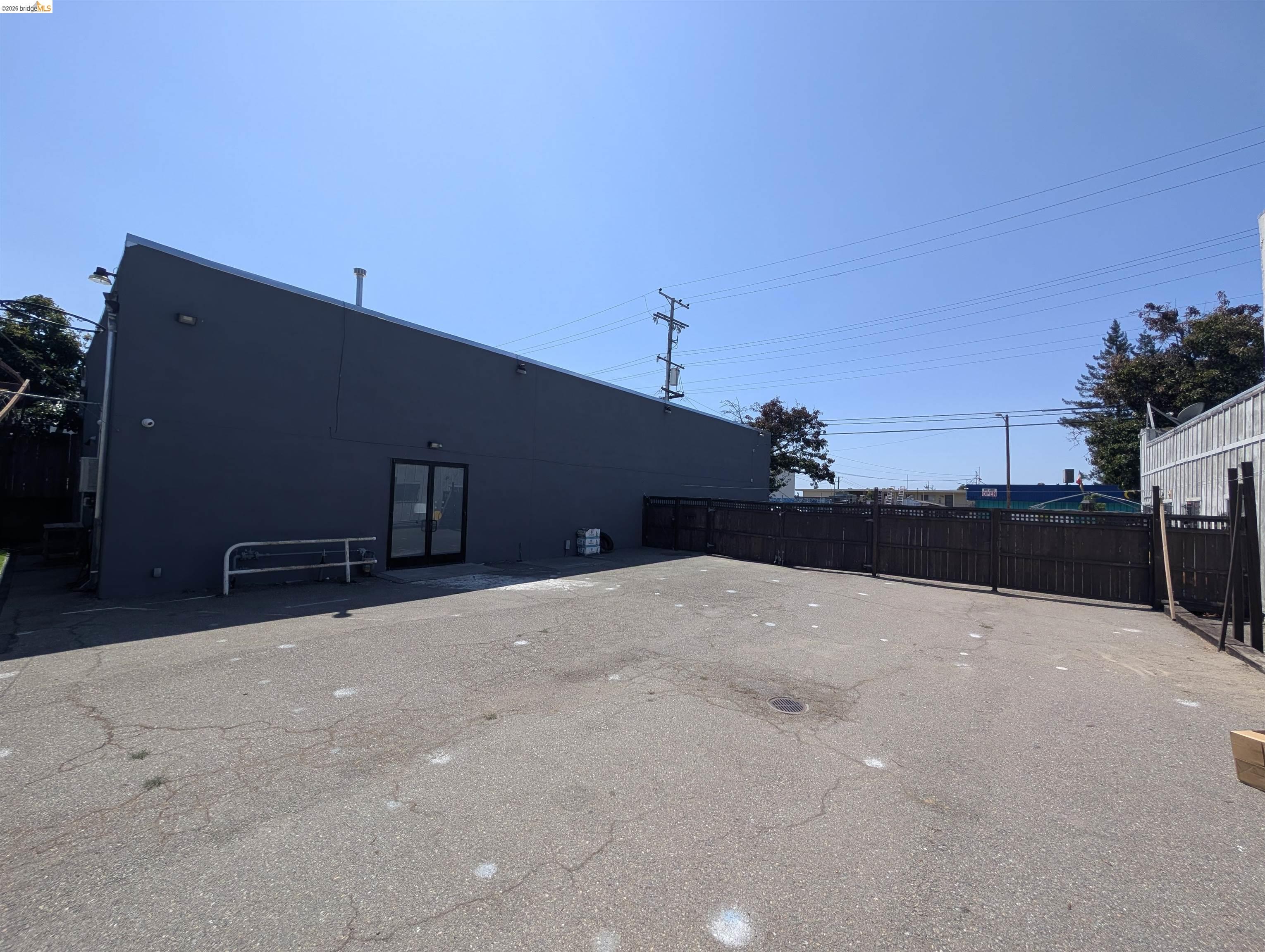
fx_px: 439
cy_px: 476
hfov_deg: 110.5
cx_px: 632
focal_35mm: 12
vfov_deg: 94.6
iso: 53
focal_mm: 2.02
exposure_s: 1/3247
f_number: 1.7
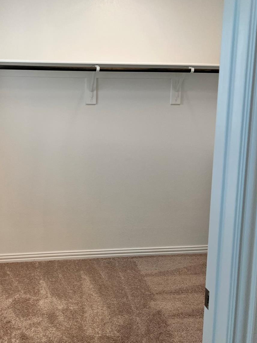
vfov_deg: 52.5
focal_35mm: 35
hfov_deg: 40.2
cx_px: 86
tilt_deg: -5.6
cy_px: 156
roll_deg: +0.3
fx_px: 346
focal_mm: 5.7
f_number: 1.5
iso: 50
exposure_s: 1/120
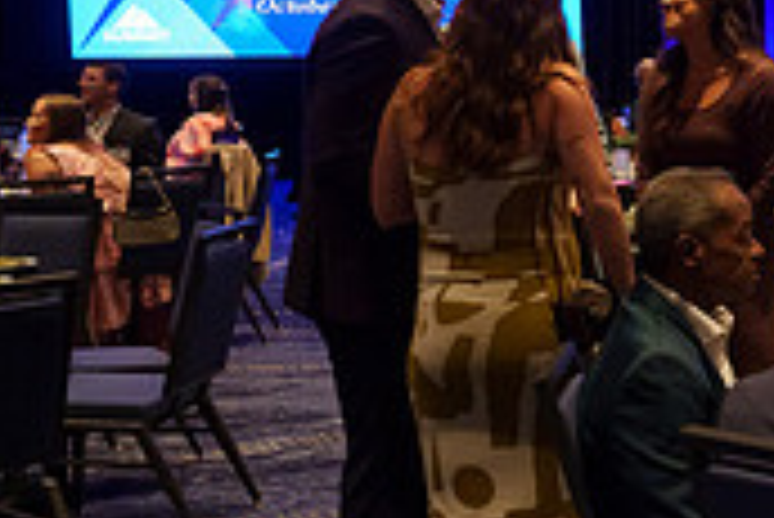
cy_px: 173
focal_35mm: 81
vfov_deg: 16.8
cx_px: 1192
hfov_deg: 20.9
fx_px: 1743
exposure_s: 1/30
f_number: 5
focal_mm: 24
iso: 1600
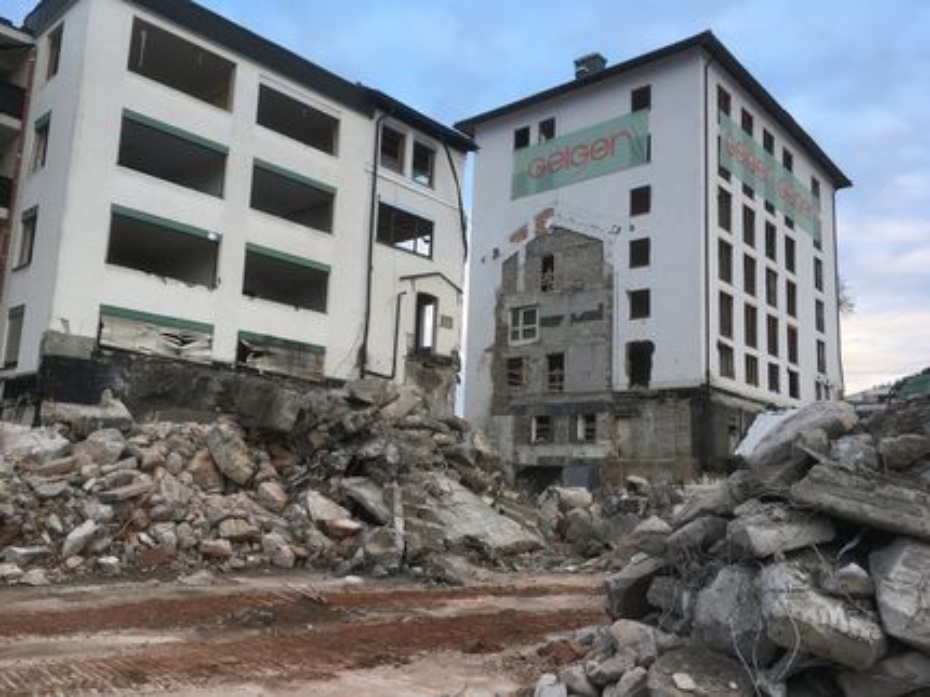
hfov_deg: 61.7
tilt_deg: +8.9
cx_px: 465
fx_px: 779
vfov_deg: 48.2
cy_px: 348
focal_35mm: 29
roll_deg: -2.1
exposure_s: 1/100
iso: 32
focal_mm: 4.15
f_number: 2.2
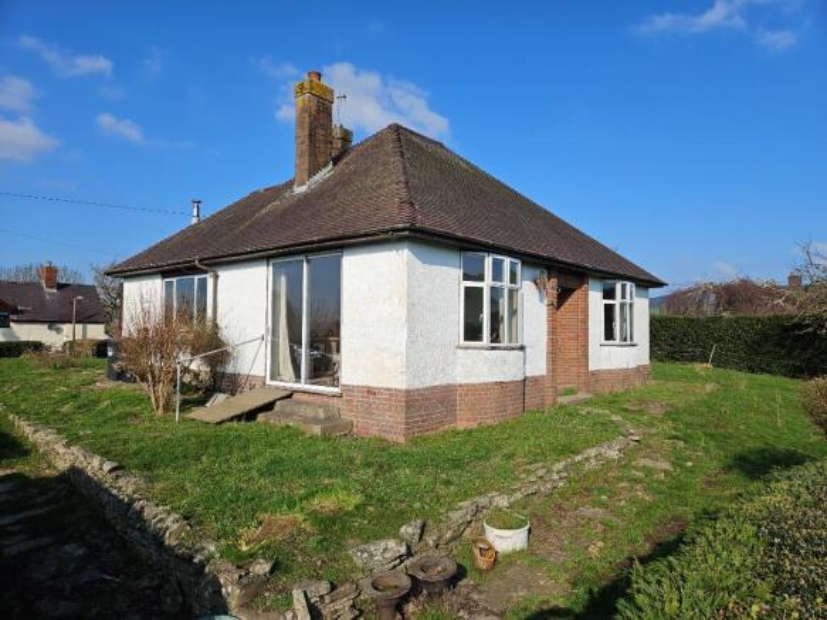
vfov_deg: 58.9
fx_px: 549
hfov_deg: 73.9
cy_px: 310
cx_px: 414
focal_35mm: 23
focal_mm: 5.4
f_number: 1.8
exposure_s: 1/2175
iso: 25
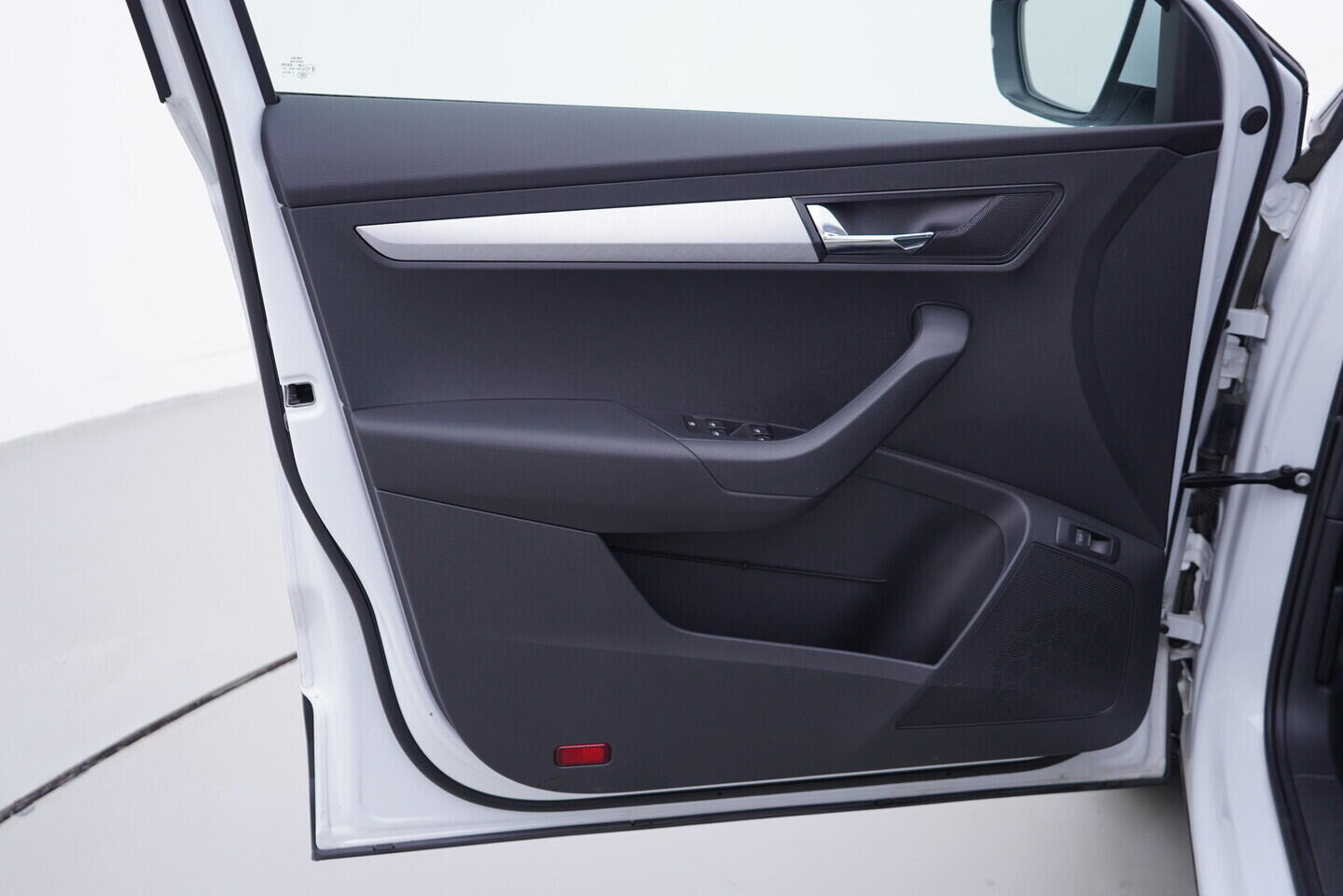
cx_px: 672
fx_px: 1343
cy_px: 448
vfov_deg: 36.9
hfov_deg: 53.1
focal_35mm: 36
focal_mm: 24
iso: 125
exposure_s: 1/50
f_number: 3.2
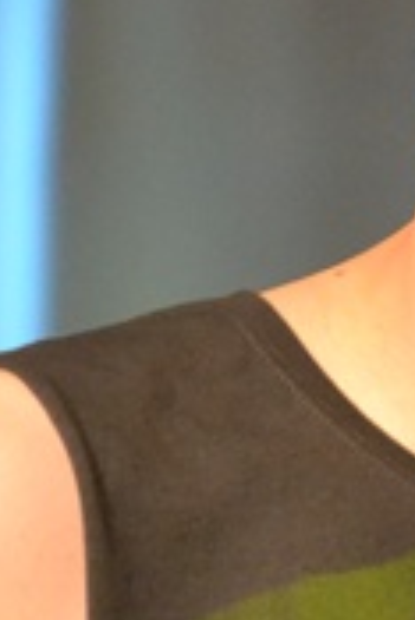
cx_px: 791
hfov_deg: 1.9
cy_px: 360
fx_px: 12793
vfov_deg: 2.8
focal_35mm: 741
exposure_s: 1/320
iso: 3200
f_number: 5.6
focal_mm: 105
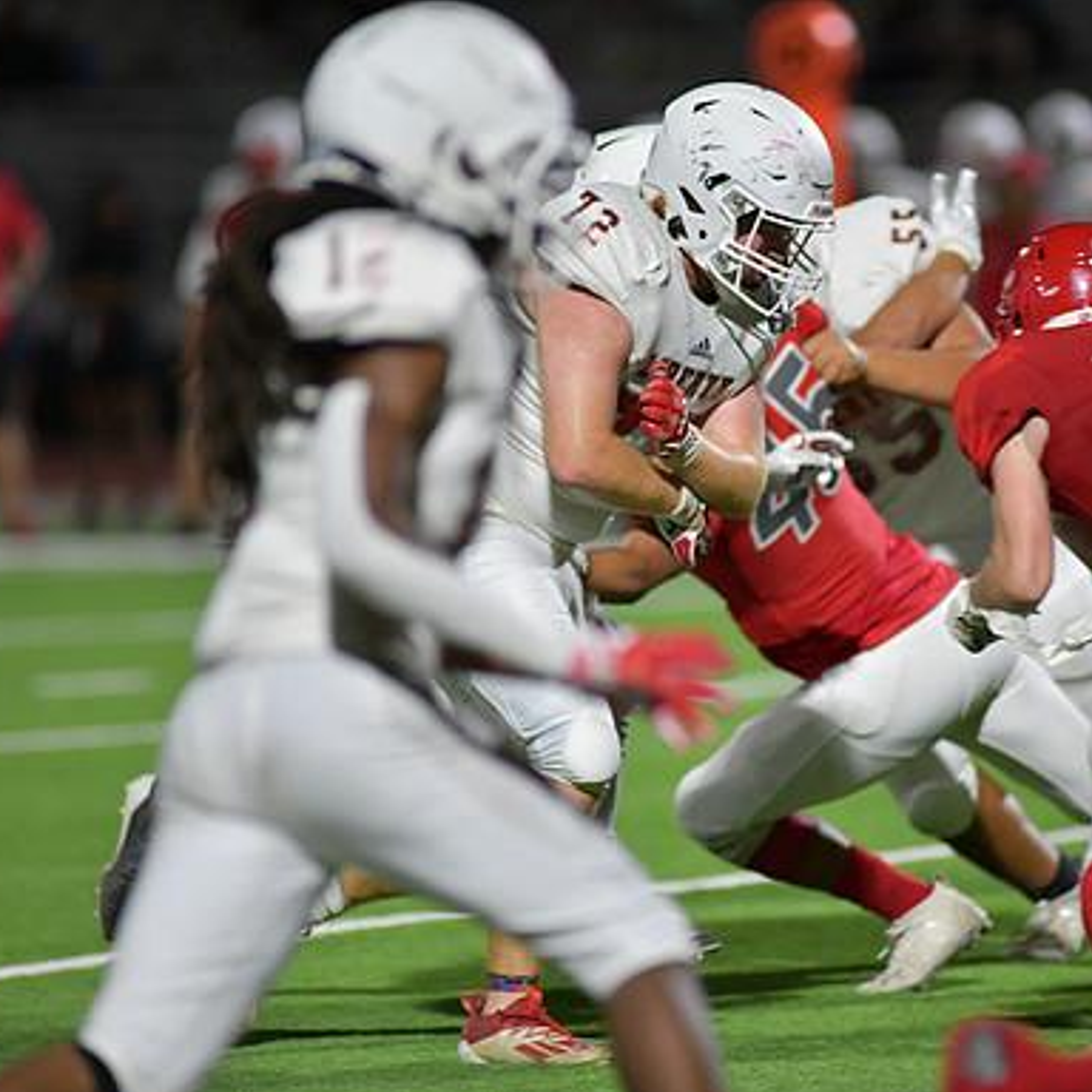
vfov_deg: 4.6
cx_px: 691
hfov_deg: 4.6
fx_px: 13741
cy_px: 547
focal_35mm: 385
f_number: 3.2
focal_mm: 300
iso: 4000
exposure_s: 1/1250
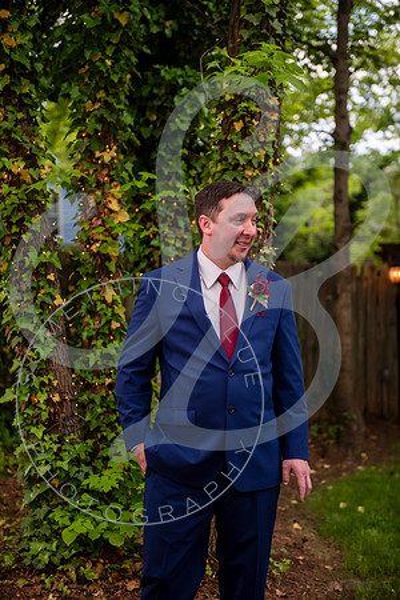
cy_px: 300
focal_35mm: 62
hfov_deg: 21.9
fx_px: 1033
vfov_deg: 32.4
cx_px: 200
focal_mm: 62
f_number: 2.8
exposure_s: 1/200
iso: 100
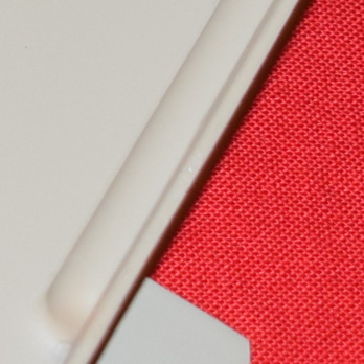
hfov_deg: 4.9
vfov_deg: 5.1
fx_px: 4041
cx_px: -702
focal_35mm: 340
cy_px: -38
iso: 400
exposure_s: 1/40
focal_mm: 31
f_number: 5.6
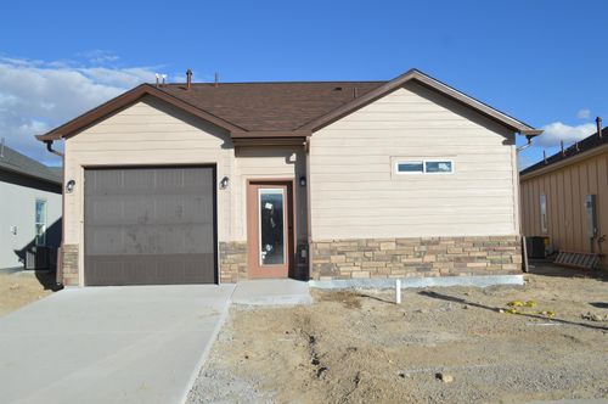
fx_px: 557
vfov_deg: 39.9
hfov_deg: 57.3
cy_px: 202
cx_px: 304
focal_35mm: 33
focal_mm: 22
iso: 100
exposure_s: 1/400
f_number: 7.1
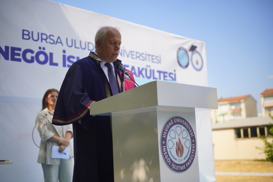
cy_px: 91
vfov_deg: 27.0
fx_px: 379
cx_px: 136
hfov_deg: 39.6
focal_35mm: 50
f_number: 1.8
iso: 100
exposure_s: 1/2500
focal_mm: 50
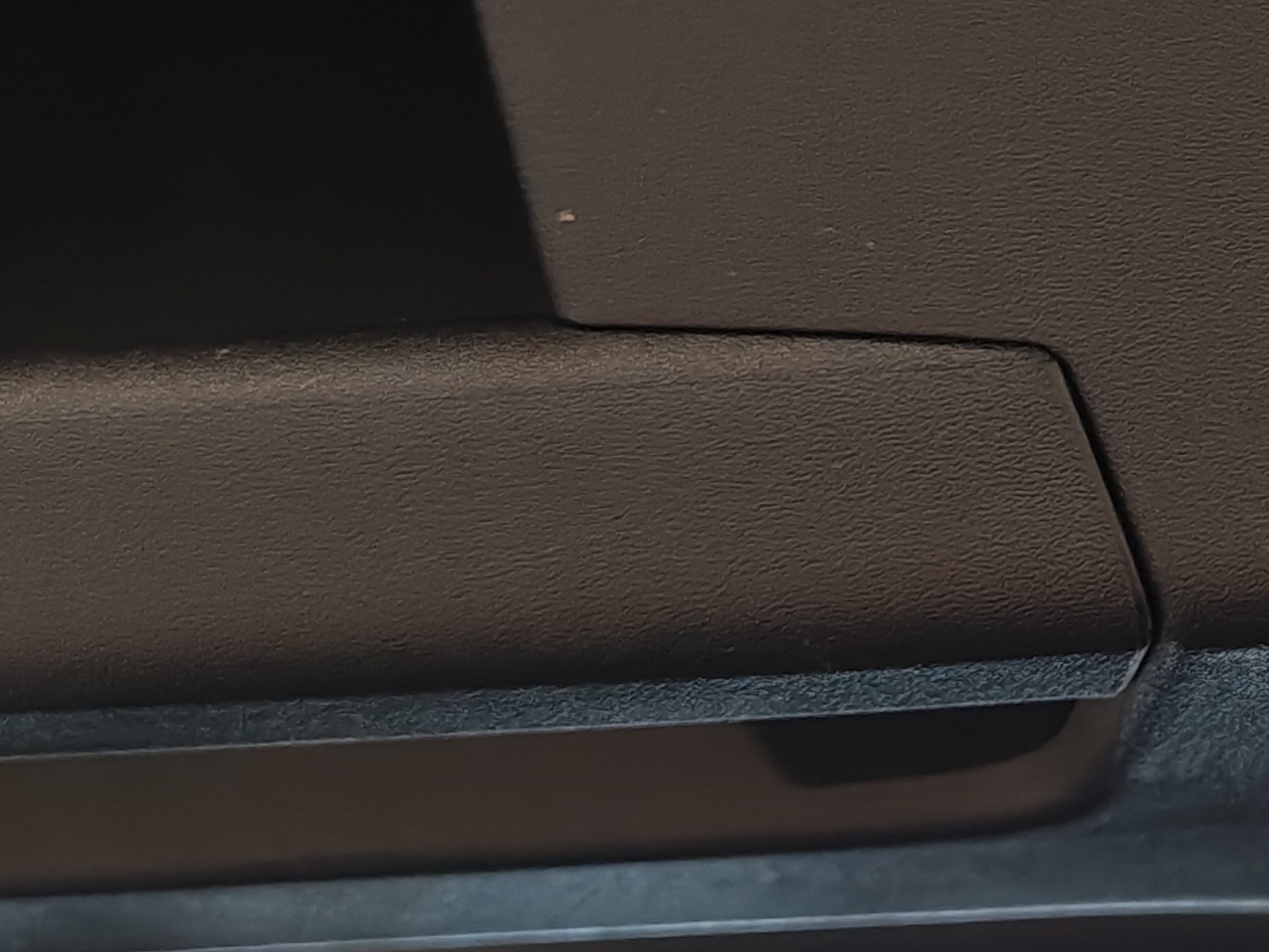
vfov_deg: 13.9
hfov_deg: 16.7
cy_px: 180
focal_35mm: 106
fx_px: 3886
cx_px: 1955
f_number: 1.9
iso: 169
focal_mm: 6.12
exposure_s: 1/100
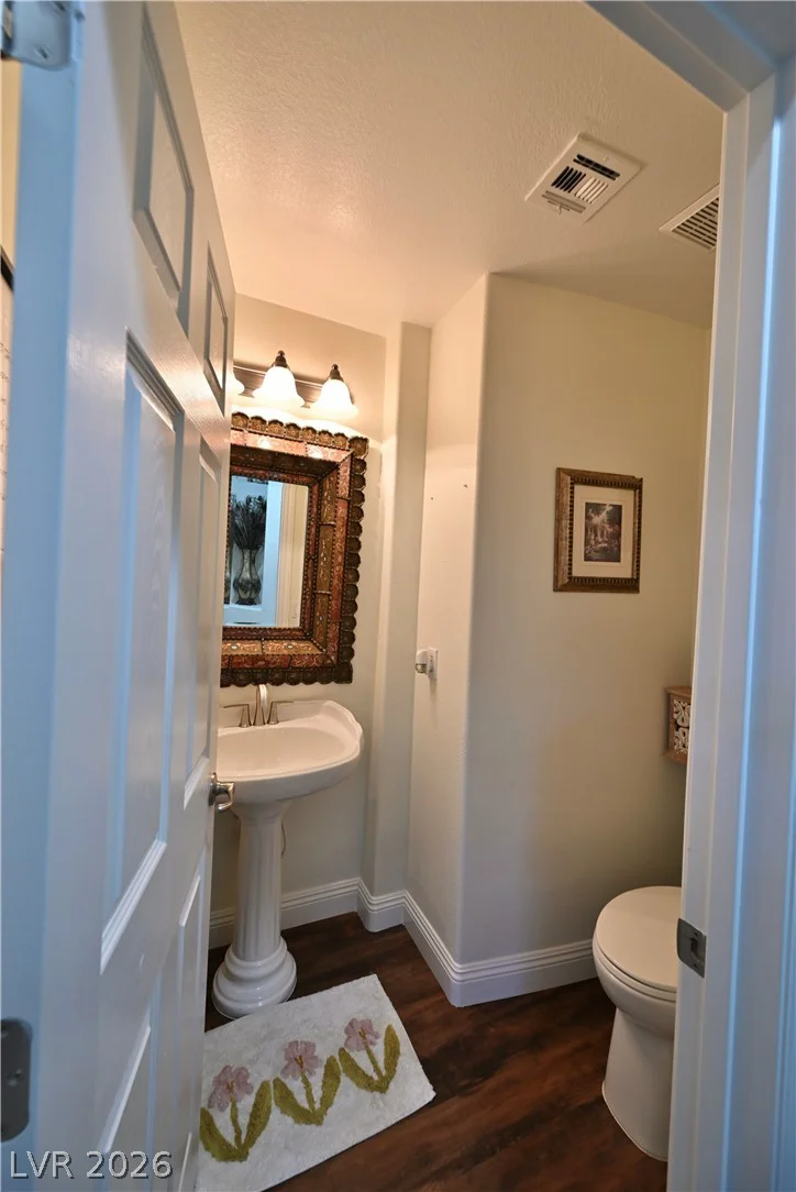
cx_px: 398
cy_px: 596
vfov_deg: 104.2
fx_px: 464
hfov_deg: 81.3
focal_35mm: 14
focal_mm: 14
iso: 800
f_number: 7.1
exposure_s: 1/30
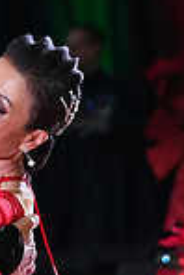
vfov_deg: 3.3
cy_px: 426
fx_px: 4826
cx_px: 27
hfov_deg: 2.2
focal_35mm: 631
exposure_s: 1/400
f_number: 5.6
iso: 10000
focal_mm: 161
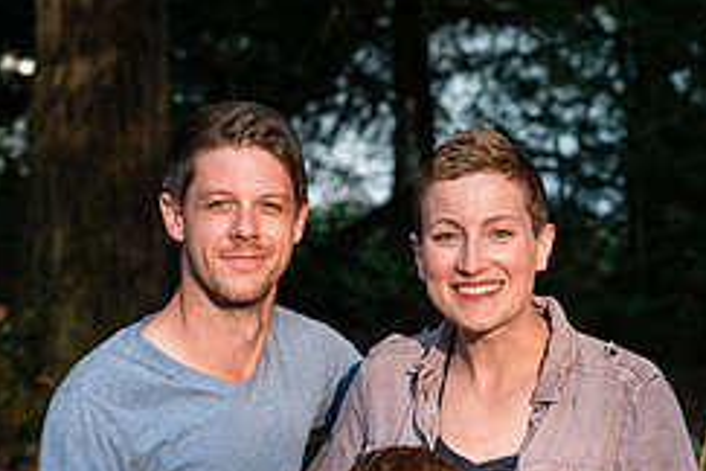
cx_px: 478
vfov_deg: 5.9
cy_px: 634
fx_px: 4549
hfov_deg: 8.9
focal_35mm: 232
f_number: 5.6
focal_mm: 85
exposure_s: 1/250
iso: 1000
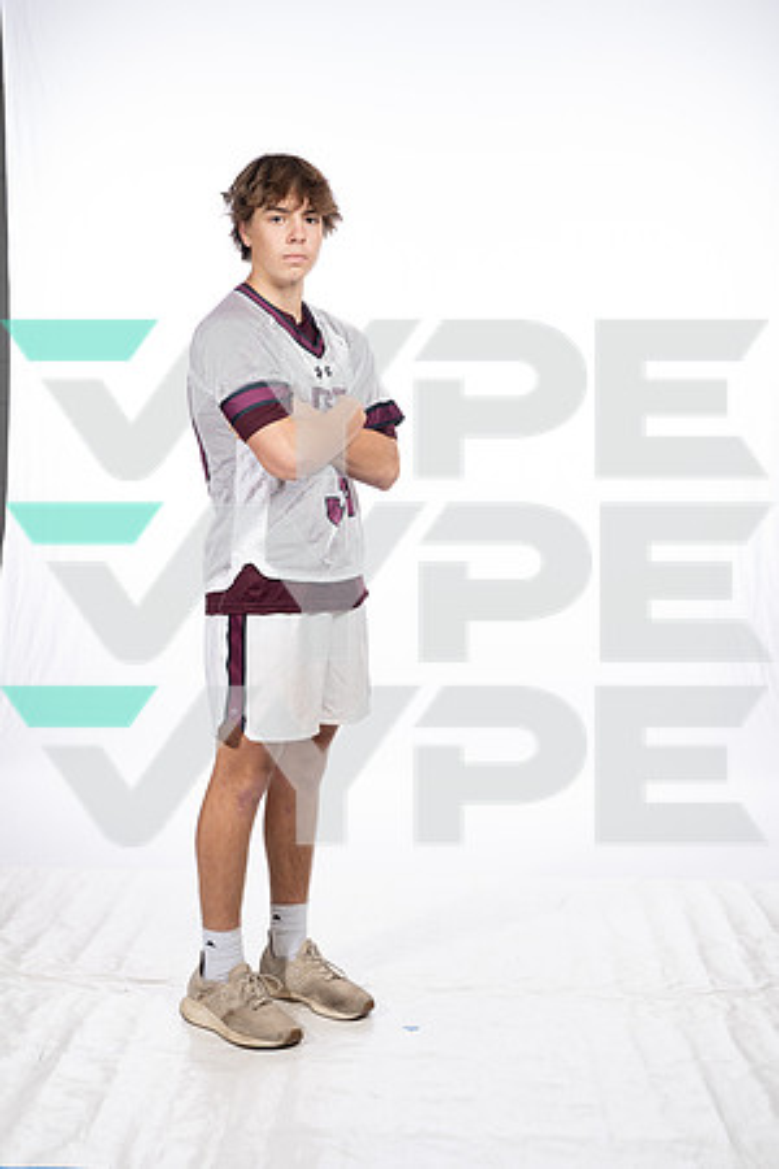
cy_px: 584
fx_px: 1623
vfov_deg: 39.6
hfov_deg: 27.0
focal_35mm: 50
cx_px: 390
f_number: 7.1
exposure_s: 1/250
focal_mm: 50
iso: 640
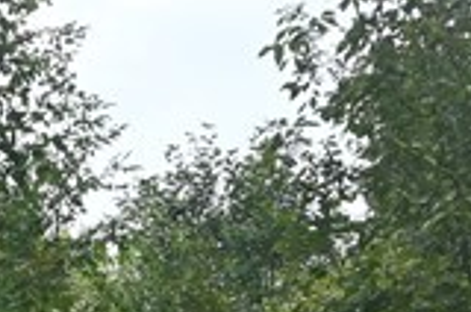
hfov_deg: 9.3
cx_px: -256
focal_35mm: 214
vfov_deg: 6.3
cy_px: 400
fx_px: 2800
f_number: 5.6
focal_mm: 21
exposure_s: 1/250
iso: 160
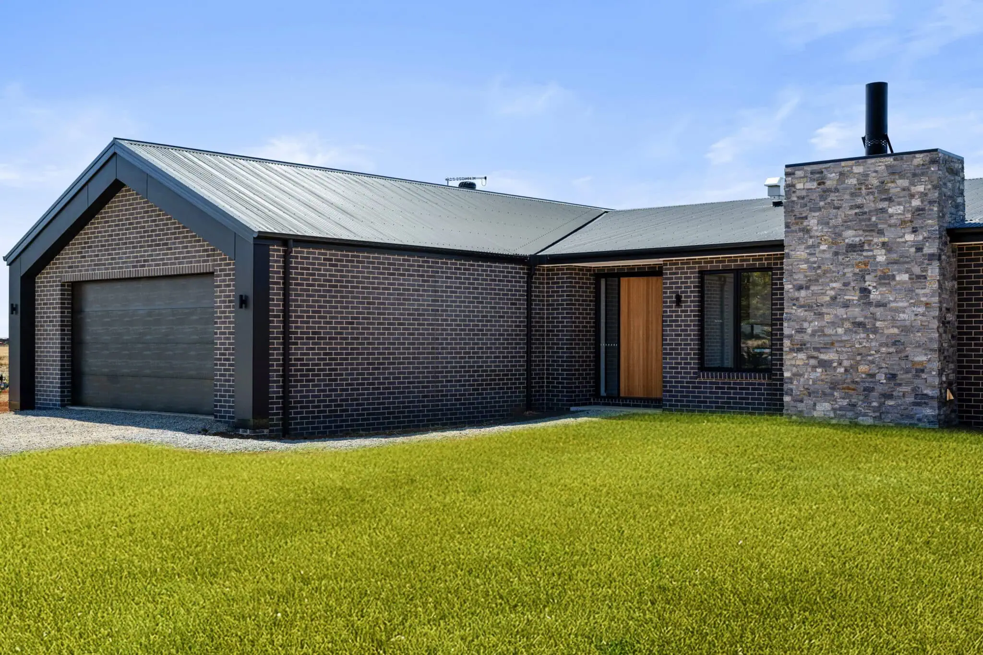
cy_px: 328
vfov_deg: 34.2
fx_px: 1065
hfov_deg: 49.6
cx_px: 492
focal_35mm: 39
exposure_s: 1/160
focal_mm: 39
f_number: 7.1
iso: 100
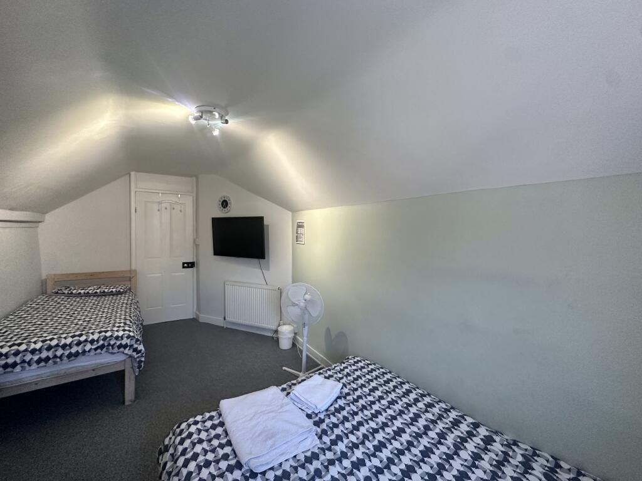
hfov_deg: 102.1
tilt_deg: -2.8
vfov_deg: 85.7
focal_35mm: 14
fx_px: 260
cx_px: 321
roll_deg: -0.2
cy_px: 240
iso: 250
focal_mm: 2.22
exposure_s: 1/100
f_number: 2.2
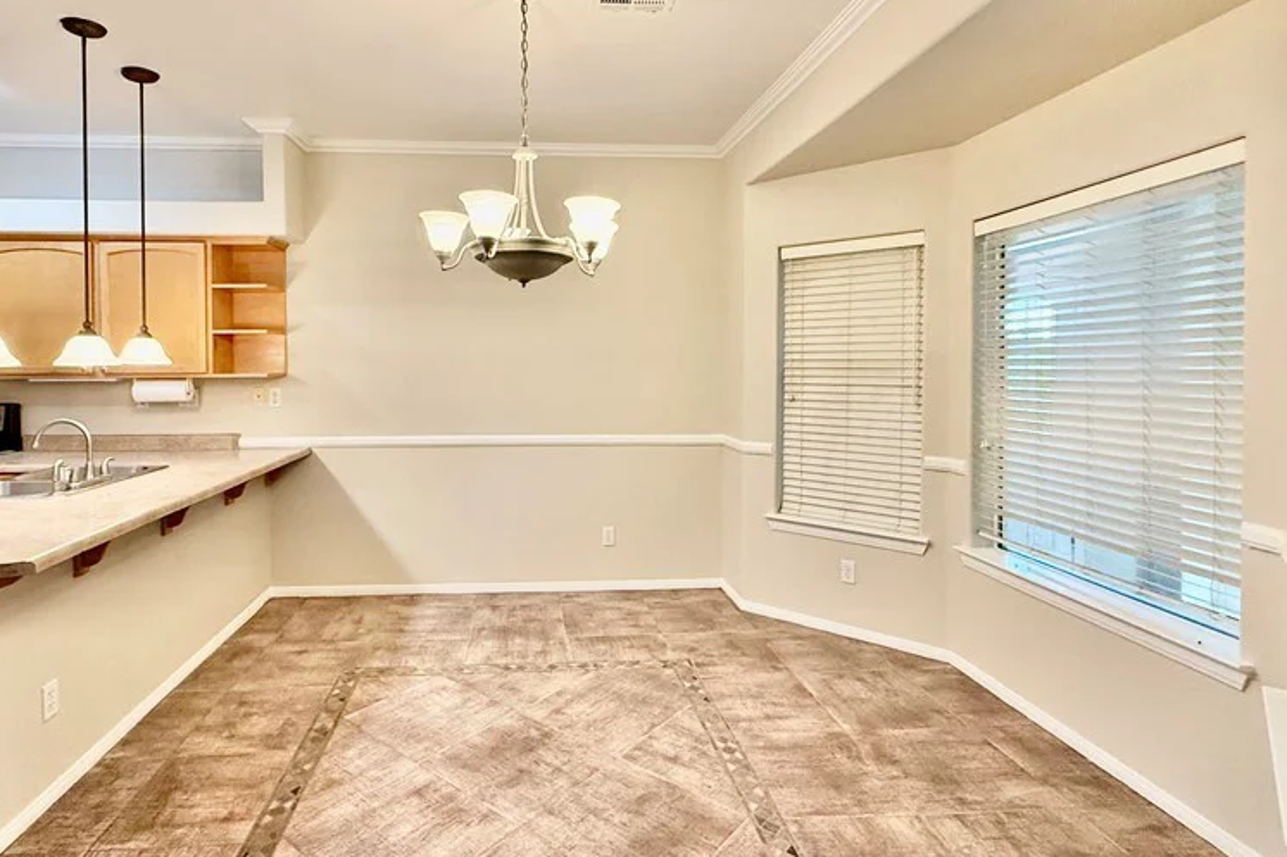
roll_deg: -0.1
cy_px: 371
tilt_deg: -0.1
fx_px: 715
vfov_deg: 61.7
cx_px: 559
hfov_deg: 83.6
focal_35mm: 20
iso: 320
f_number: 2.2
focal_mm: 2.22
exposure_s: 1/120
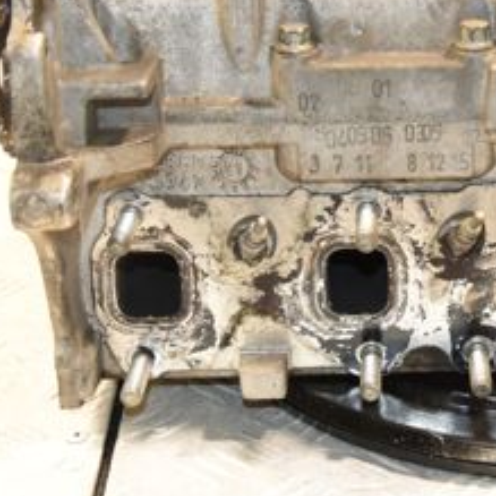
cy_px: 109
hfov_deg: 18.2
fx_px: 1512
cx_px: 496
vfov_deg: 18.5
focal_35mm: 93
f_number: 5.6
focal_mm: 25
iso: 1600
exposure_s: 1/100
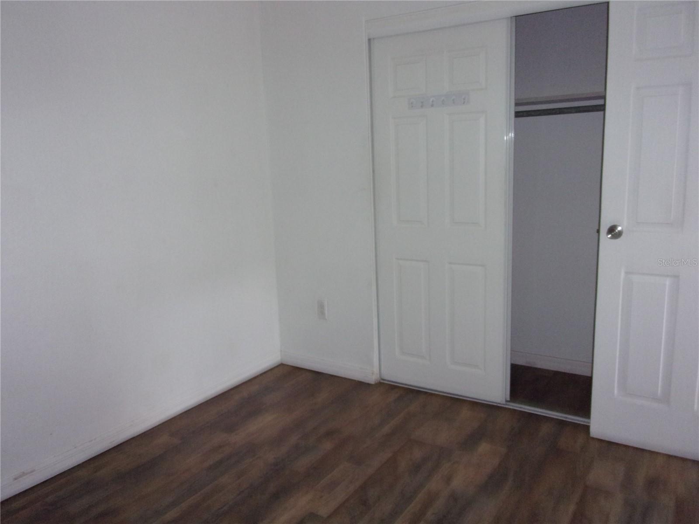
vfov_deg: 49.7
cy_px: 262
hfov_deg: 63.4
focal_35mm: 28
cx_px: 350
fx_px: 565
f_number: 3.9
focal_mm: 5.1
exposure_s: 1/34
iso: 320
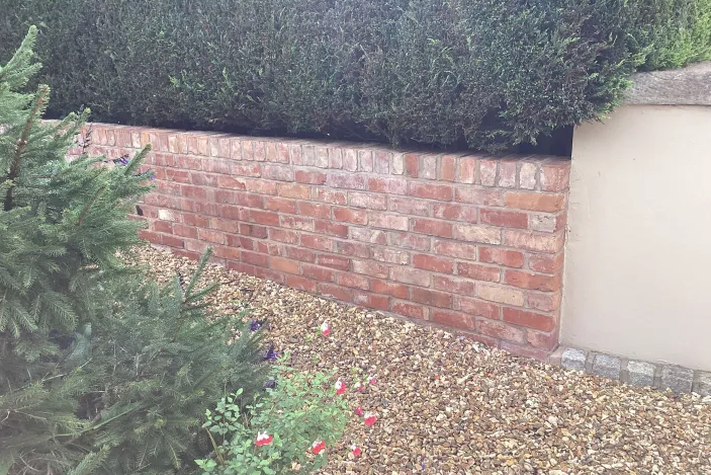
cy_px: 244
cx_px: 354
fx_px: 652
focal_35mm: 33
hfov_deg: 57.2
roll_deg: +0.9
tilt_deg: -16.7
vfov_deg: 40.0
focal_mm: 3.3
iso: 25
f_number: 2.4
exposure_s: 1/163
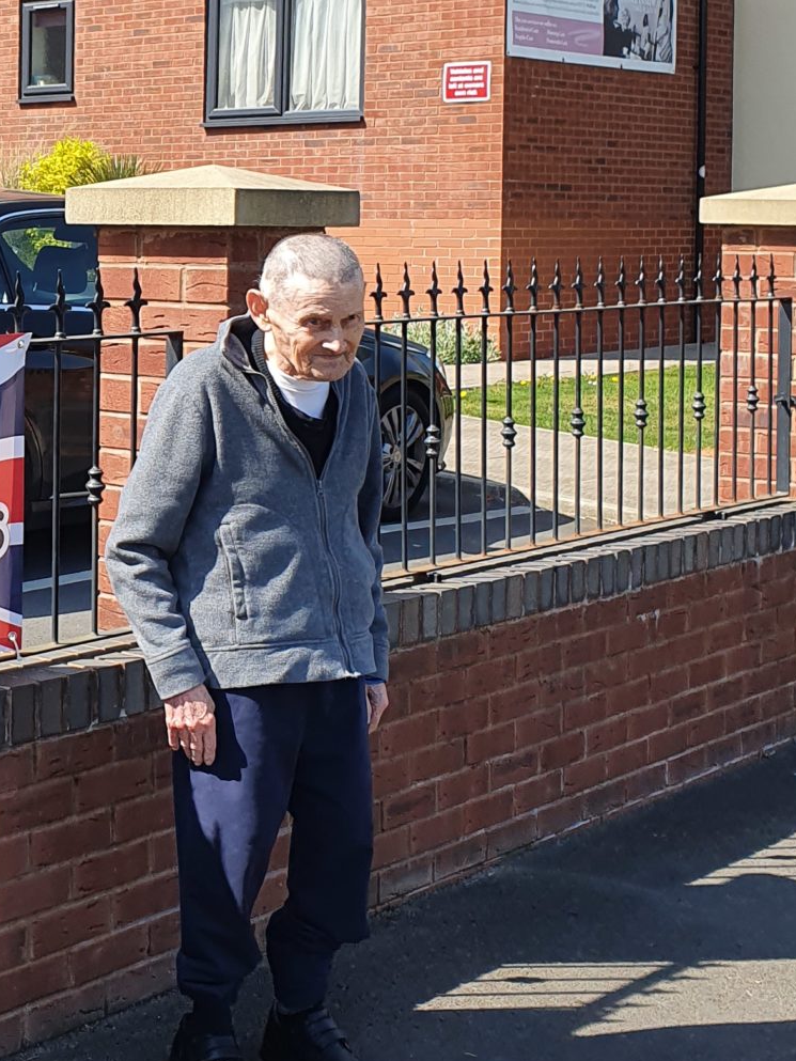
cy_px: 307
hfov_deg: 20.7
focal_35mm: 67
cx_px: -112
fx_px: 2054
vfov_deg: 28.7
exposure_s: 1/886
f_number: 2.4
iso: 50
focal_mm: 4.32
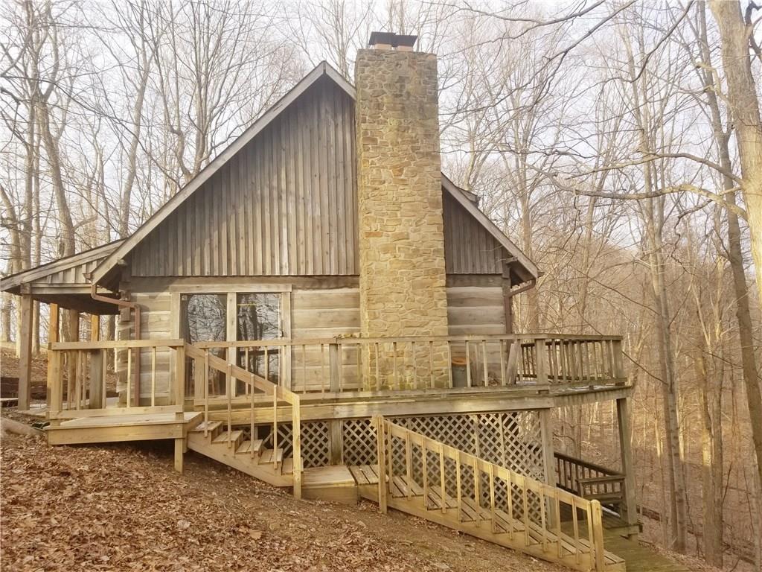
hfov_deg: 67.3
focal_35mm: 26
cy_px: 286
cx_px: 381
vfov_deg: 53.1
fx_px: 572
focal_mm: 4.25
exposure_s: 1/361
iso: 50
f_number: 1.7
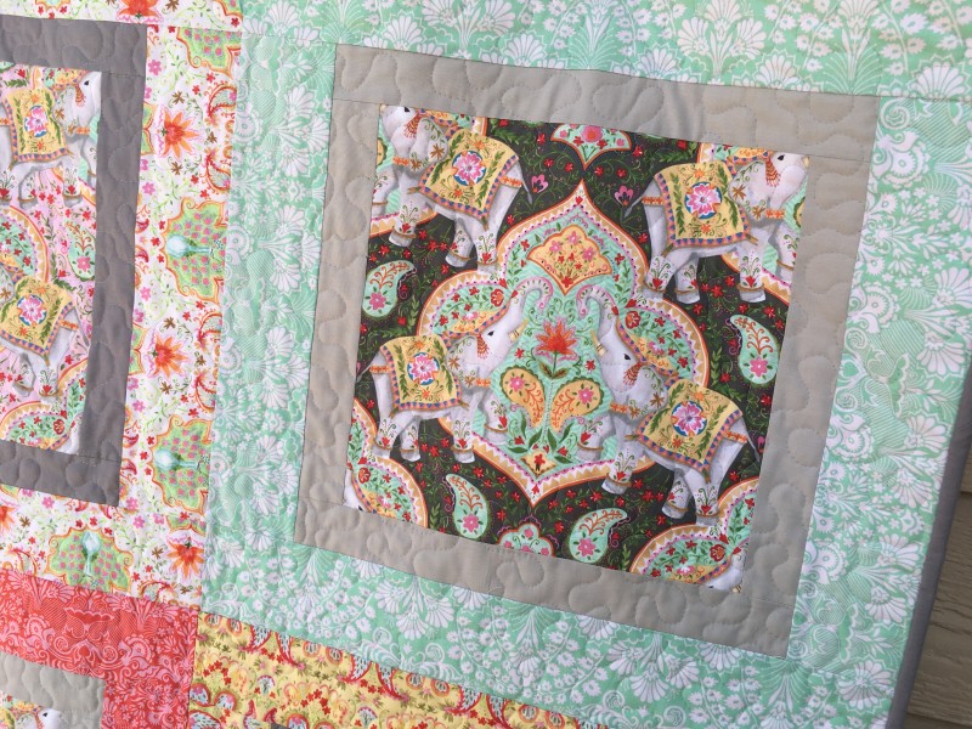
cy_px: 364
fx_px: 814
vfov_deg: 48.2
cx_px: 486
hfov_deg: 61.7
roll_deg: -7.5
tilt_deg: -10.3
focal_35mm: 29
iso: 25
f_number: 2.2
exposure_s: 1/490
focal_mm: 4.15
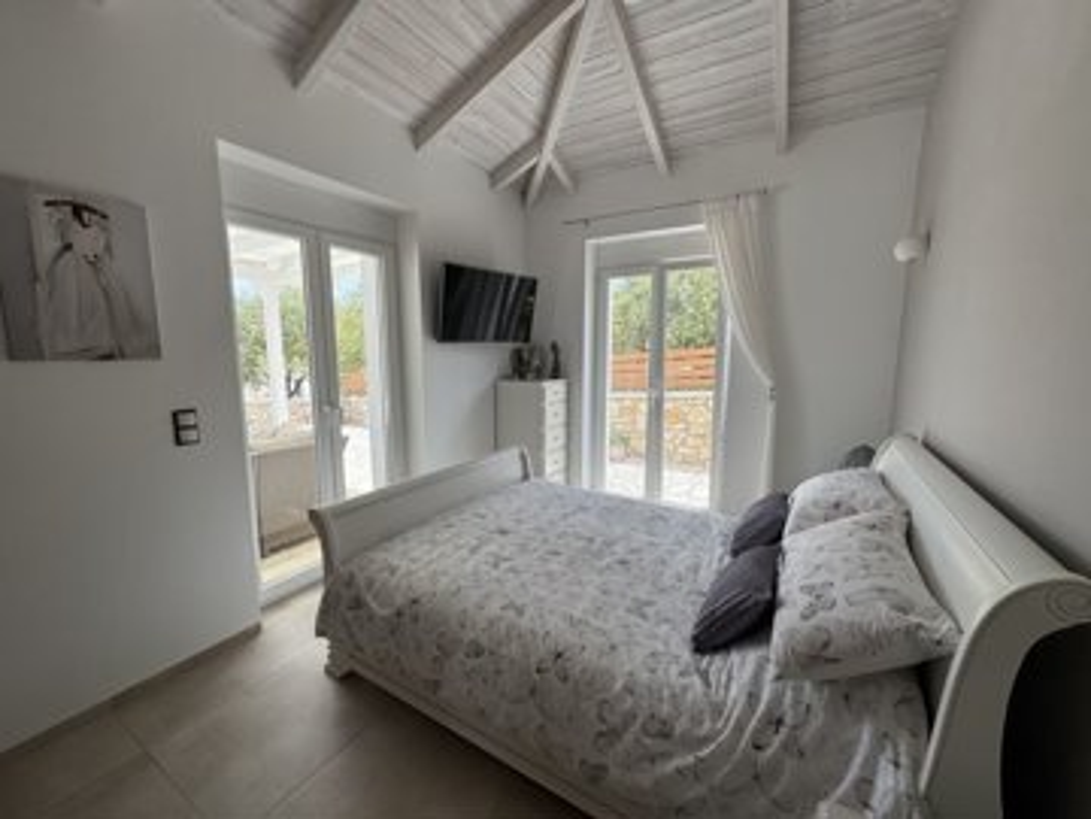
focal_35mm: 14
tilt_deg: -8.2
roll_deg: +0.2
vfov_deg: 85.7
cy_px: 410
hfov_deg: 102.1
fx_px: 441
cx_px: 546
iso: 40
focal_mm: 2.22
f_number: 2.2
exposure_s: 1/334
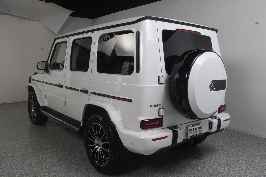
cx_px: 133
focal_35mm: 33
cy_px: 88
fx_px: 244
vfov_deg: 39.9
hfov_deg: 57.2
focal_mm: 22
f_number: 13
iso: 100
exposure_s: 1/160
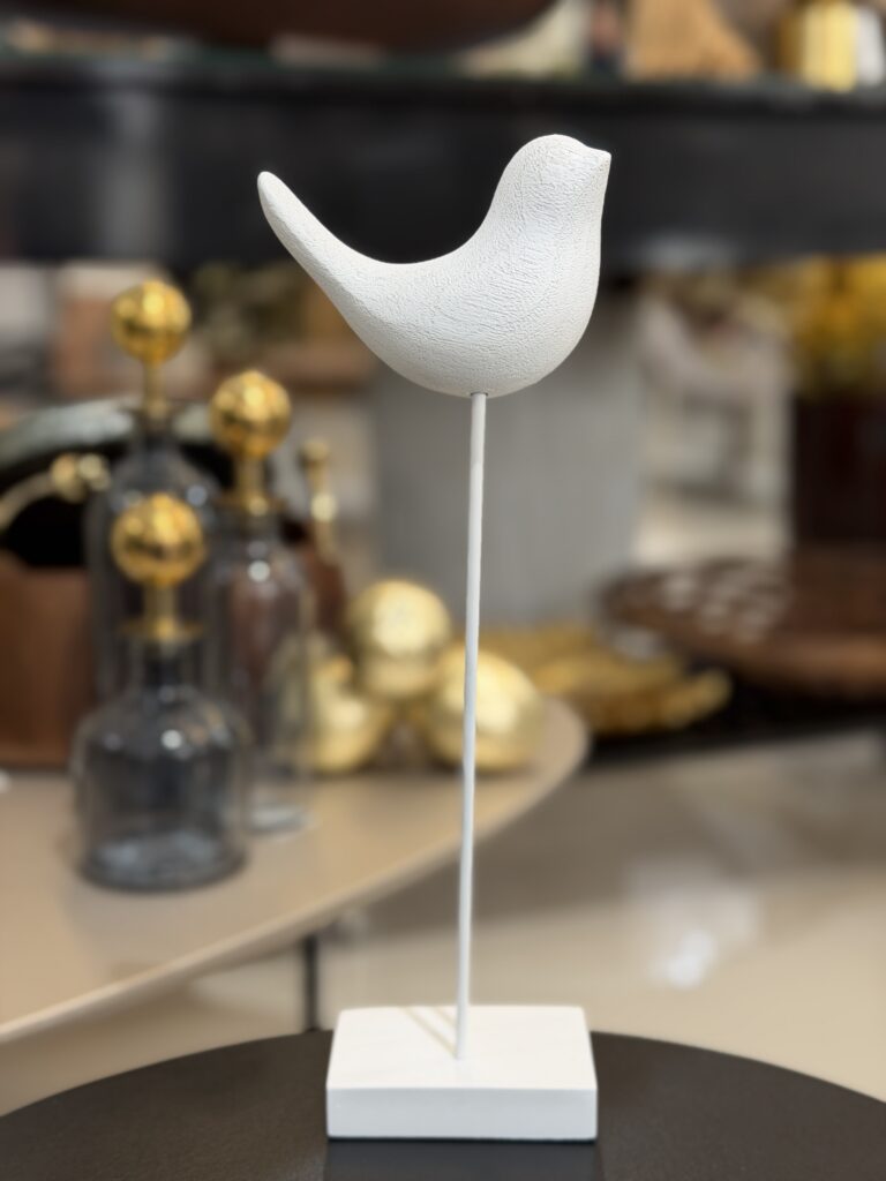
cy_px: 590
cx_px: 443
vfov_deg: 39.7
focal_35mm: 48
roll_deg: -1.1
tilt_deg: -11.0
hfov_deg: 30.3
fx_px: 1638
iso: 64
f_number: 1.78
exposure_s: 1/60
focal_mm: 6.76
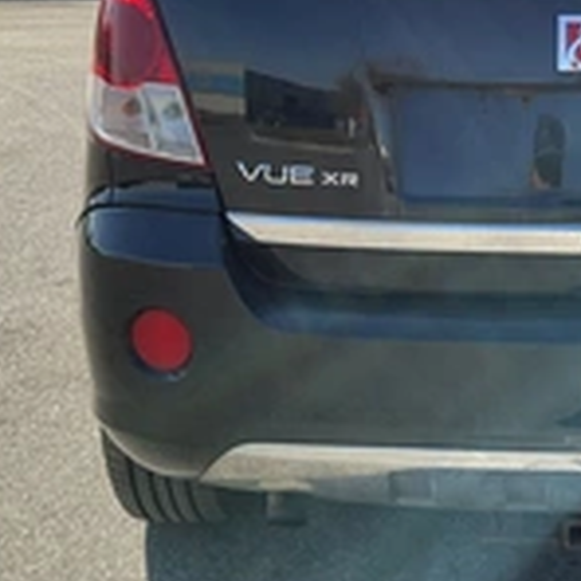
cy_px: 153
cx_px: 538
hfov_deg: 24.9
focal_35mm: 67
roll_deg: -0.7
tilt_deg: -7.8
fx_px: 1272
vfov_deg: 25.5
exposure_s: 1/869
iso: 25
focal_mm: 3
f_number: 1.8
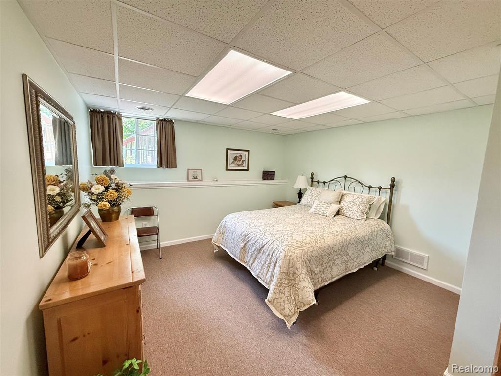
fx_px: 203
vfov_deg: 85.7
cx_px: 250
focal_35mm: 14
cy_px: 188
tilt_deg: -6.7
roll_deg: -2.0
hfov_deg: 102.1
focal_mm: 2.22
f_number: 2.2
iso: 320
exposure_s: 1/120
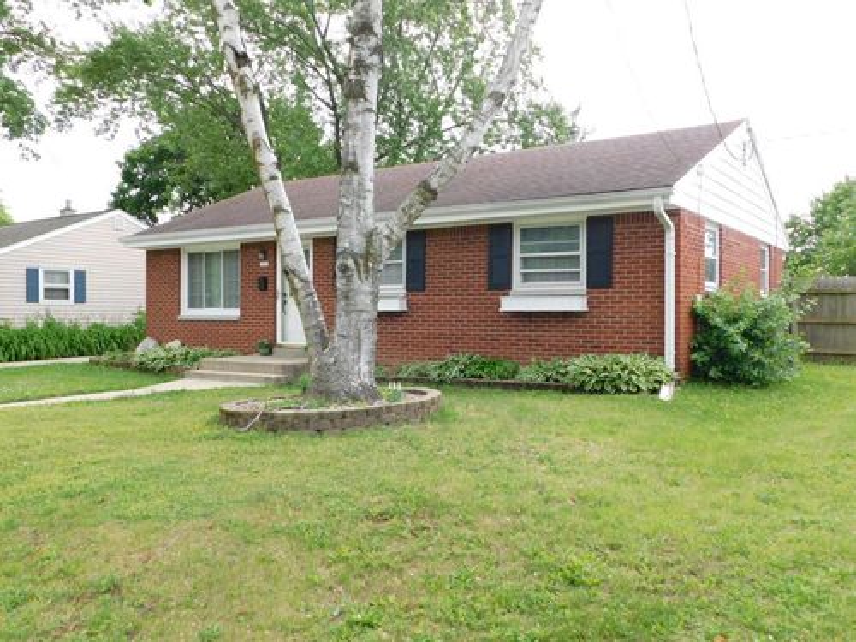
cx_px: 428
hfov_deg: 60.0
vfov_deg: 46.8
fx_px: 742
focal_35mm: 30
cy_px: 321
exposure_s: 1/250
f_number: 3.2
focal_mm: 5.3
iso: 125
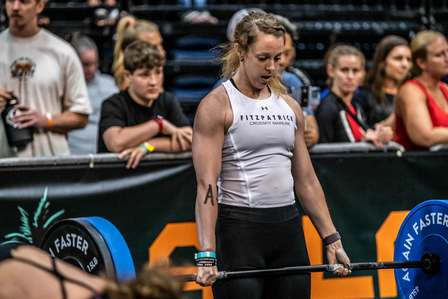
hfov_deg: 10.5
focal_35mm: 196
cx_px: 227
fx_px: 2439
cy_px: 139
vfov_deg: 7.0
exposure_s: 1/640
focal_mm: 170
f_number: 2.8
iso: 4000
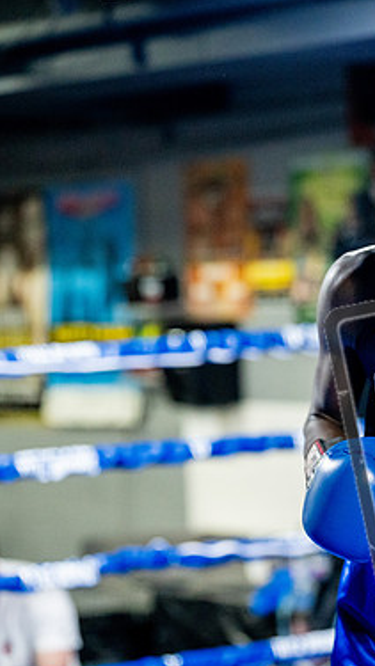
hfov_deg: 8.3
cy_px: 338
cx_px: 329
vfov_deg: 14.7
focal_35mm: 146
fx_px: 2580
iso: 6400
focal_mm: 90
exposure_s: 1/1000
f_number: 2
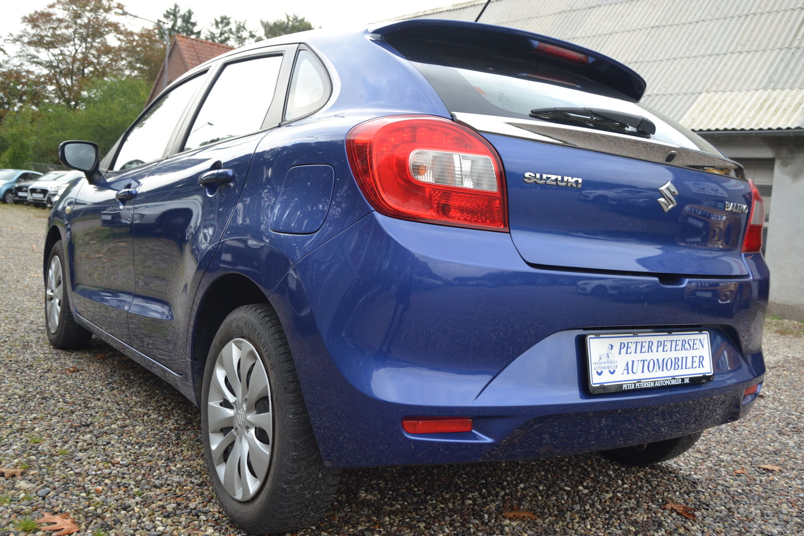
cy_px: 268
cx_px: 402
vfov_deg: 40.0
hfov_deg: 57.2
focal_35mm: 33
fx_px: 737
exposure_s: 1/125
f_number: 5.6
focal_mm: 22
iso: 200
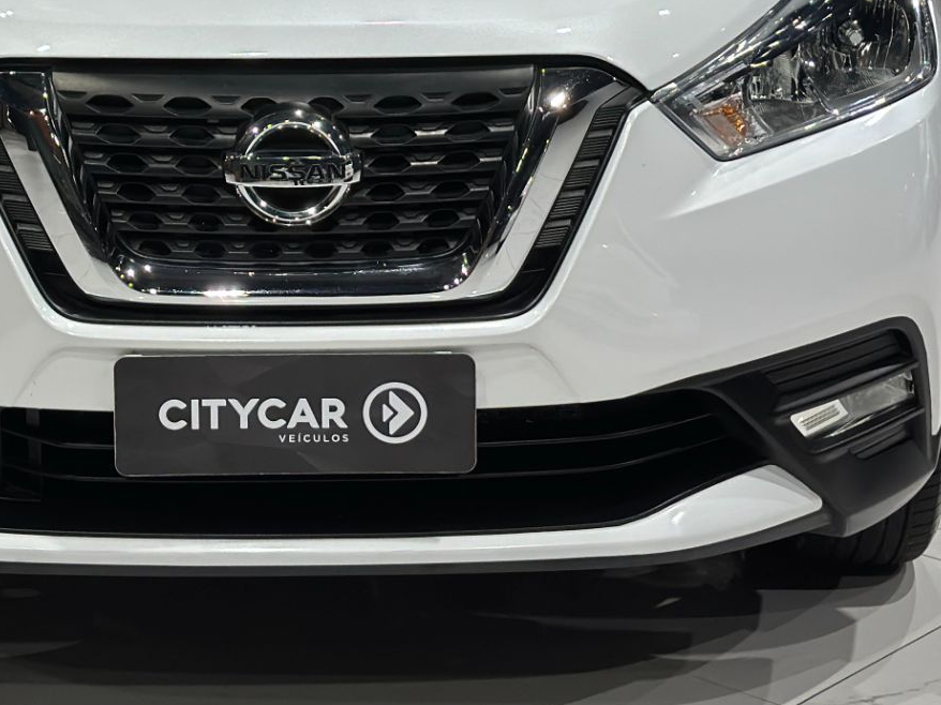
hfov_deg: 18.7
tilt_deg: -9.4
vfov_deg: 13.8
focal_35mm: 105
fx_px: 2854
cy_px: -50
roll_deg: +0.6
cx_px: 289
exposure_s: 1/120
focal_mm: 6.86
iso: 125
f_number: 1.78
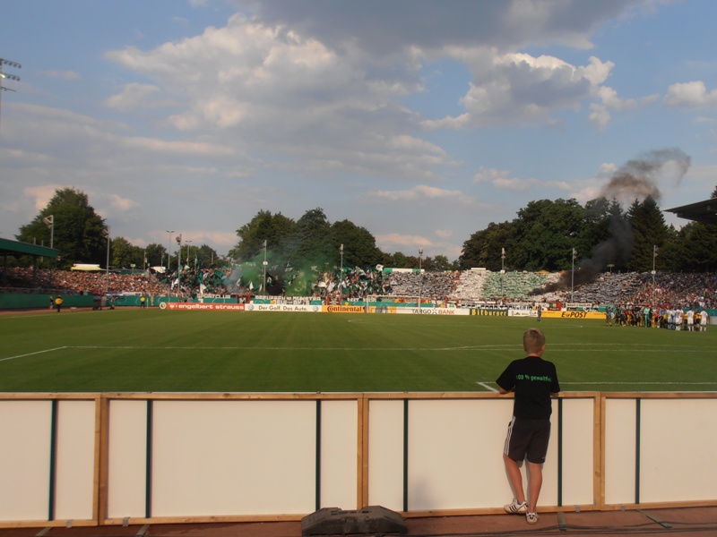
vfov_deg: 32.9
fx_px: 911
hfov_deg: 42.9
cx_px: 358
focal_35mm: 44
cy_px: 268
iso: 80
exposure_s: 1/1000
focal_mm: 7.87
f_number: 4.2
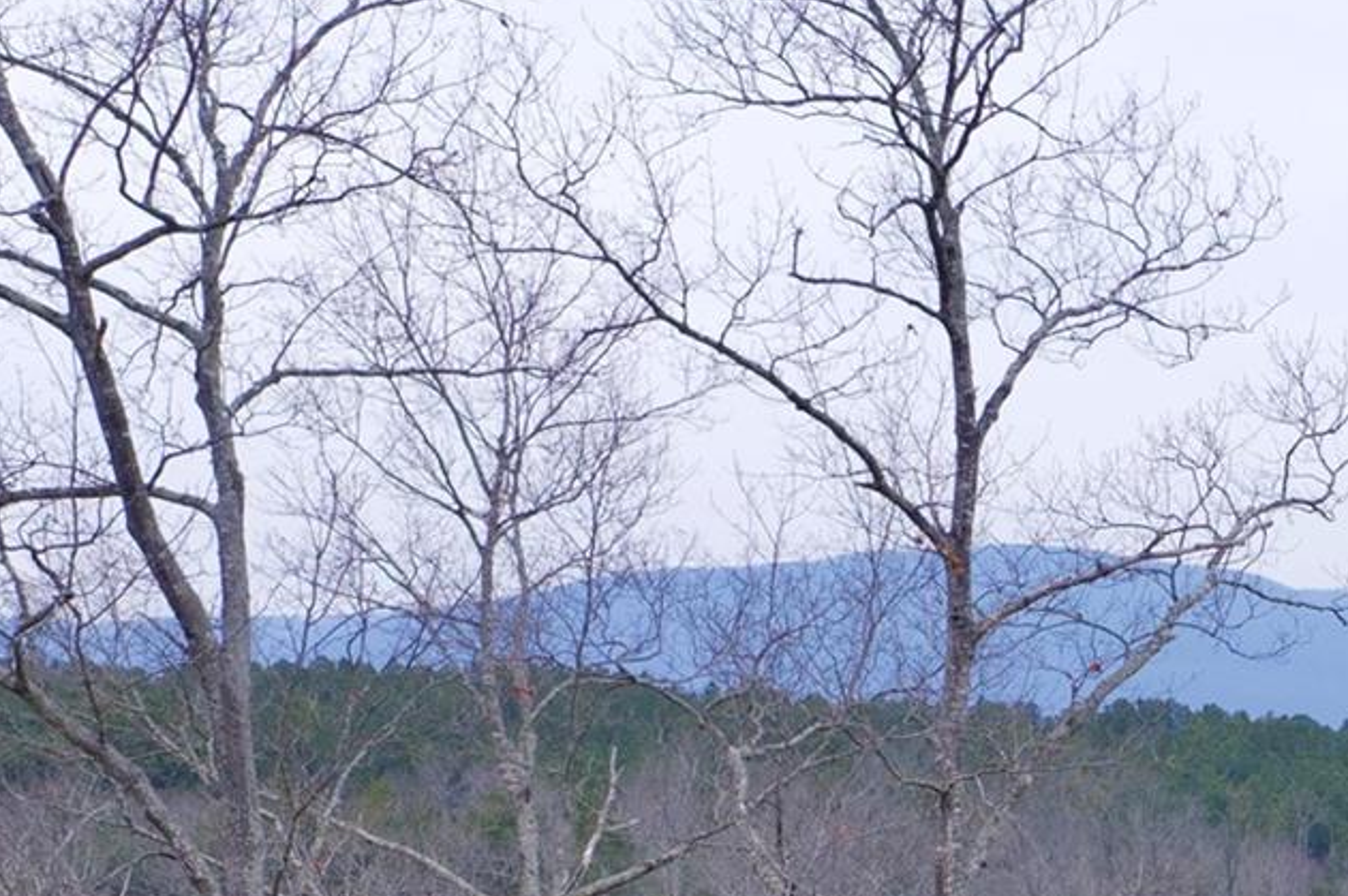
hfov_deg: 19.0
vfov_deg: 14.6
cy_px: 1051
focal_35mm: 91
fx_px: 3405
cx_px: 2150
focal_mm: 10.26
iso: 100
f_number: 4
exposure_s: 1/120
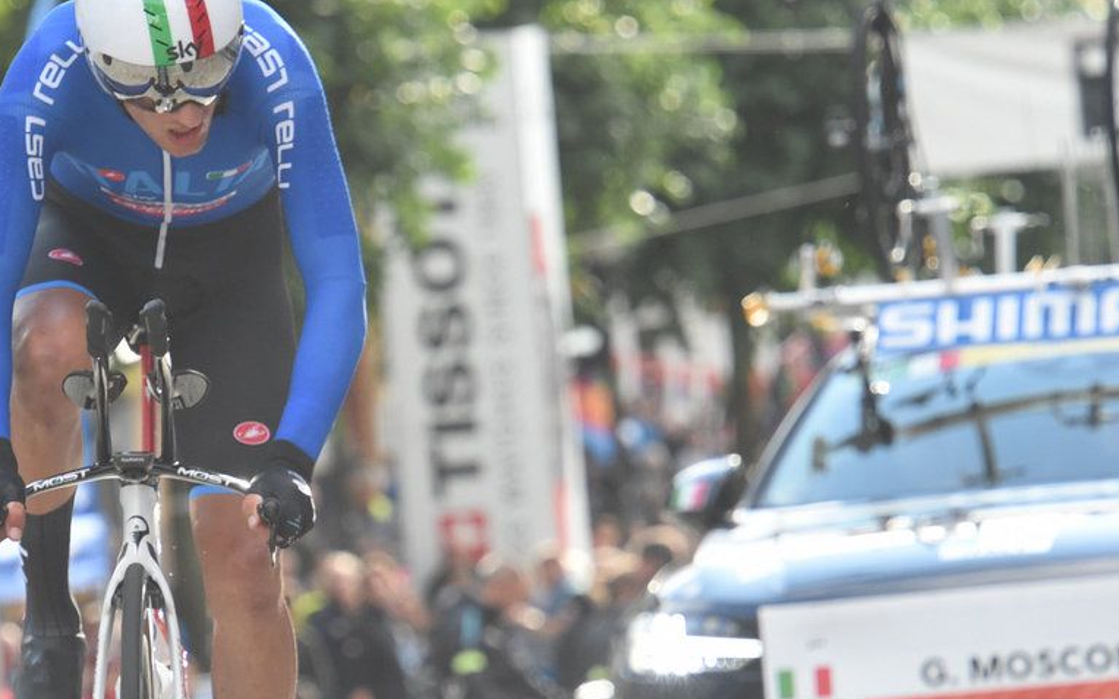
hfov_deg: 4.9
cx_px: 245
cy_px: 466
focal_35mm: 432
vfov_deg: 3.0
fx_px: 13171
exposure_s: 1/1000
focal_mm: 270
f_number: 9
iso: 4000
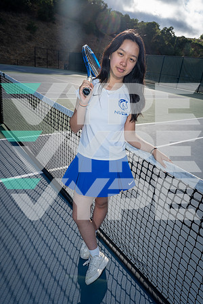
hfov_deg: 51.3
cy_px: 152
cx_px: 102
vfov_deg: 71.5
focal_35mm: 25
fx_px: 211
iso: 100
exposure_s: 1/250
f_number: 8
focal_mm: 25
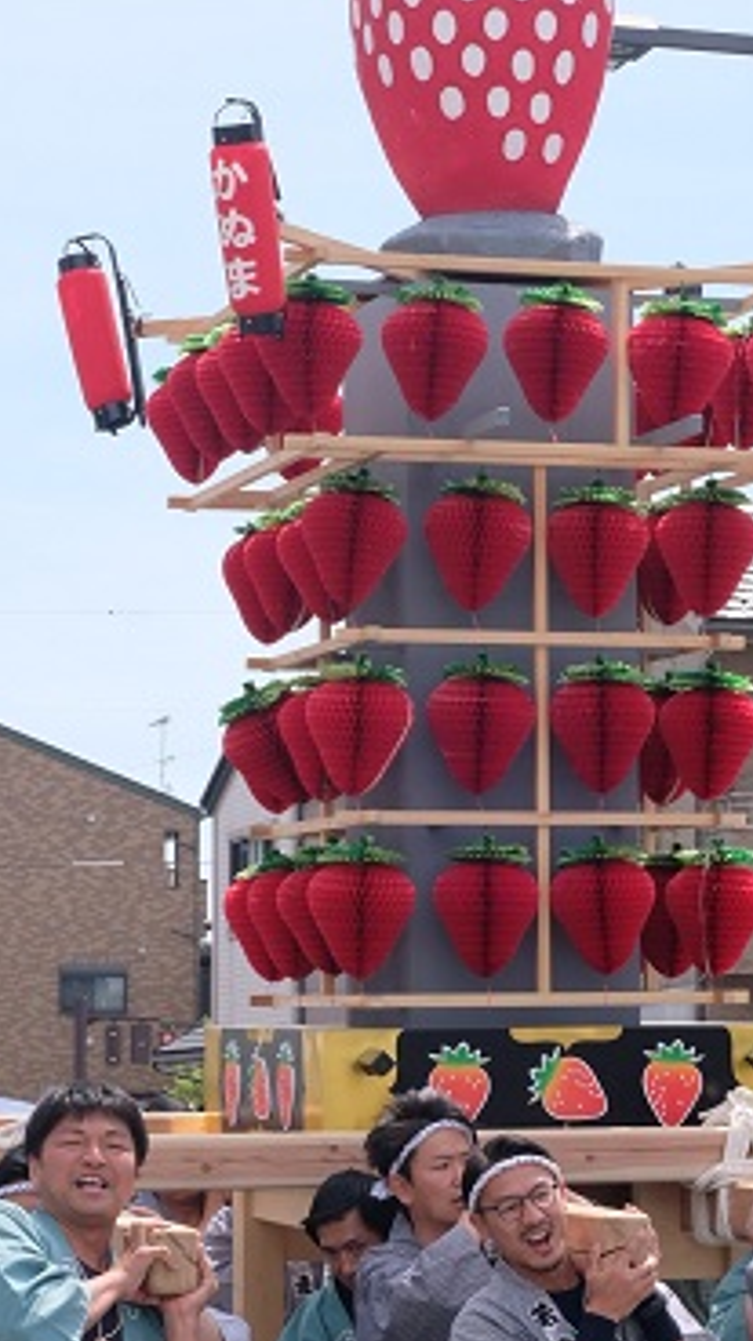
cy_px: 807
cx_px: 522
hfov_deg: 11.1
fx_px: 3877
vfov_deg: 19.6
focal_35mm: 109
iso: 400
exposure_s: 1/250
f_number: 10
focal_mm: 32
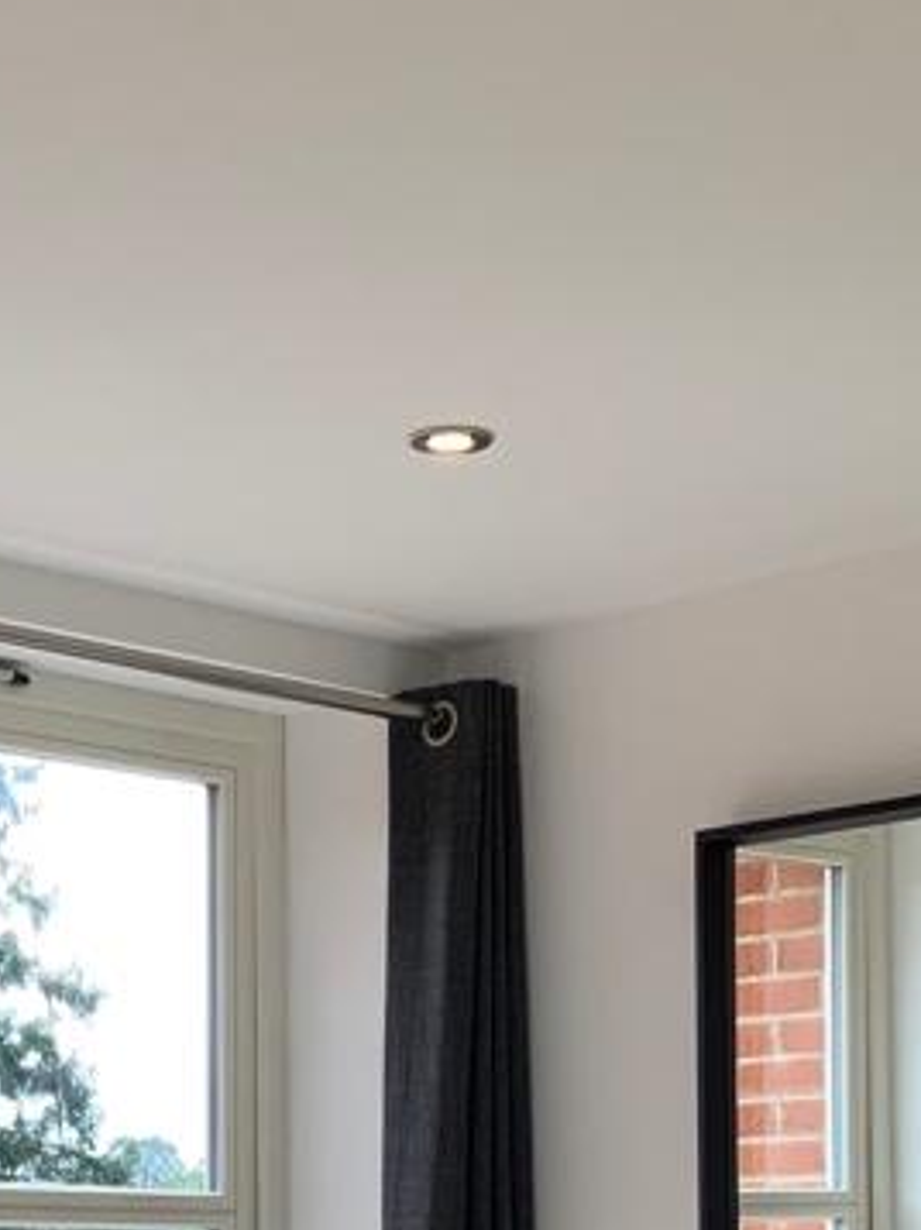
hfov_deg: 17.8
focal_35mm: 83
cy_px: 1429
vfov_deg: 22.0
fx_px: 2948
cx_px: 402
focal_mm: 3
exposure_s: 1/123
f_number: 1.8
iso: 16
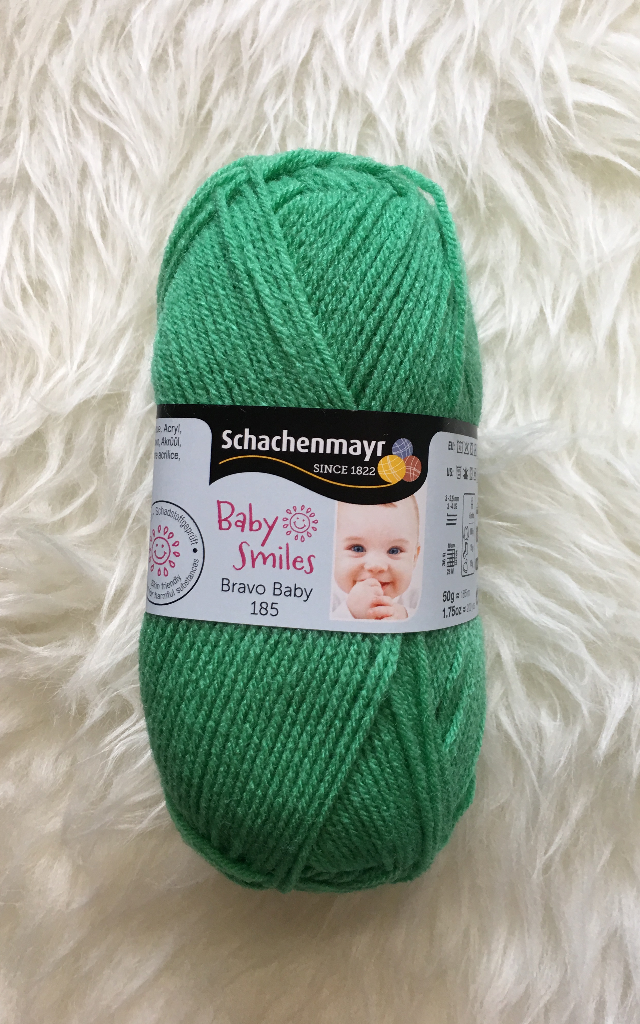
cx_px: 351
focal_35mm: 31
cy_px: 513
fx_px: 865
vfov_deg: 61.2
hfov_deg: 40.6
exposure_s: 1/17
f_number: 2.2
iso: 32
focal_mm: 4.15
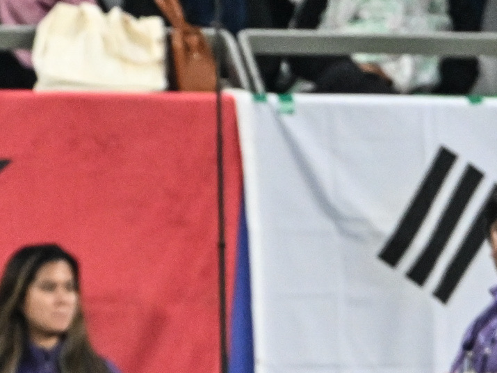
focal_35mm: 1543
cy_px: 456
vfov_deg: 1.0
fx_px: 22150
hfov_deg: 1.3
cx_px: 217
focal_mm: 560
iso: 2500
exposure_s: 1/1000
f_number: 4
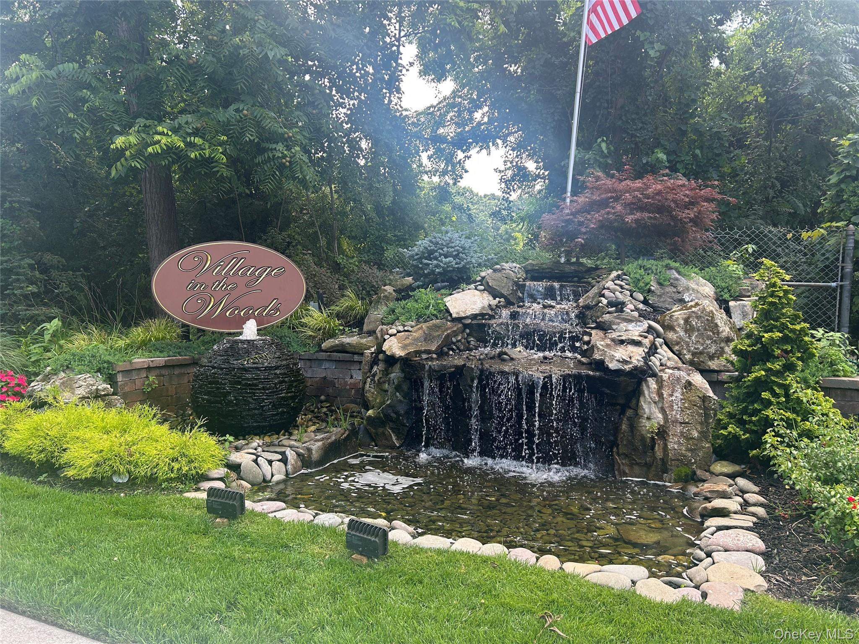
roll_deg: -0.1
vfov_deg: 53.1
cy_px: 322
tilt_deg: -1.8
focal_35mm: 26
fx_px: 645
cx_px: 430
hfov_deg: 67.3
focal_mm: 5.7
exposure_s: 1/359
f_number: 1.5
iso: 50
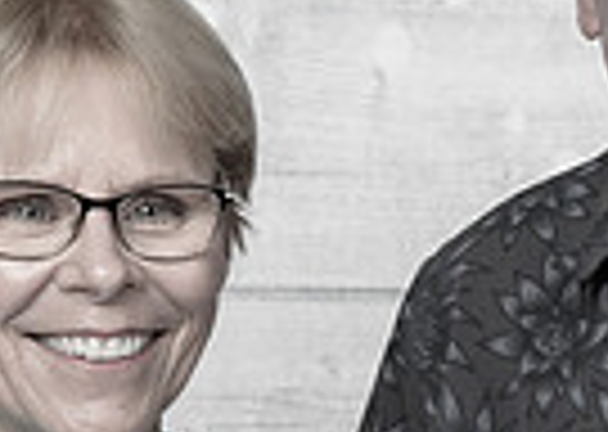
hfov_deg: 10.1
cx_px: 521
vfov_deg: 7.2
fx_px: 3414
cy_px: 261
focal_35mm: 198
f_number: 10
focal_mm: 44
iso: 400
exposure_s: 1/125
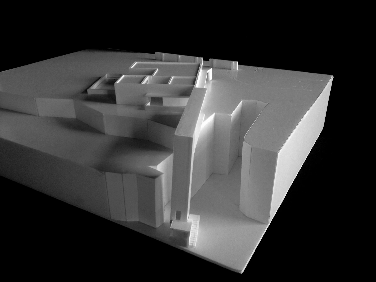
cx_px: 188
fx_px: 380
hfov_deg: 52.6
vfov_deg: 40.7
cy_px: 141
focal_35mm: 35
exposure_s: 1/20
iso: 64
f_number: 2.4
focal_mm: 4.28
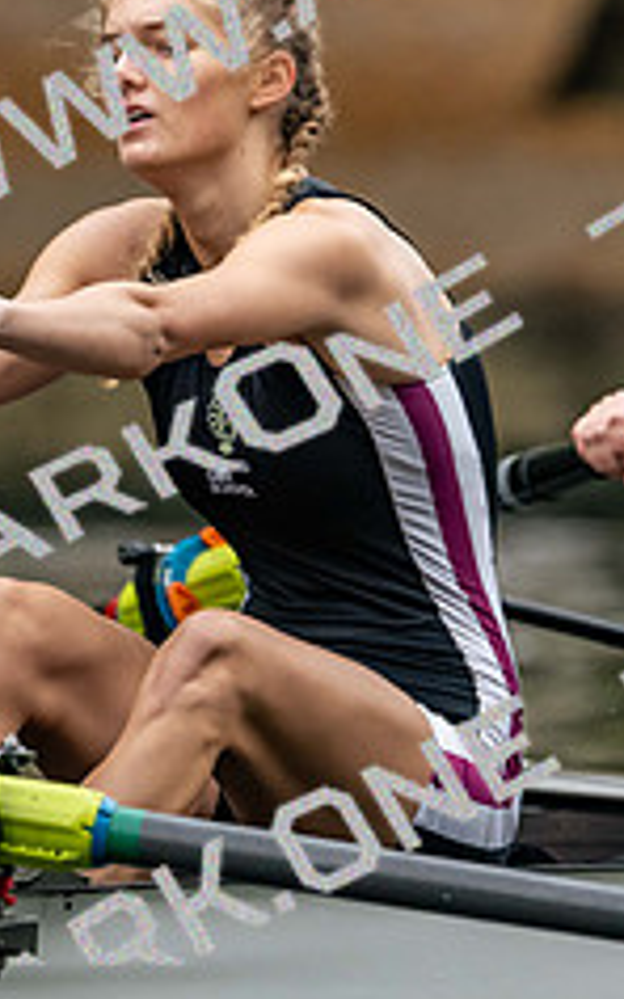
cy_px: 242
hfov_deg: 1.3
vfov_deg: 2.1
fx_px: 27172
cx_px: 396
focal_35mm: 998
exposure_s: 1/2500
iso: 2200
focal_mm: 400
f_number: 4.5
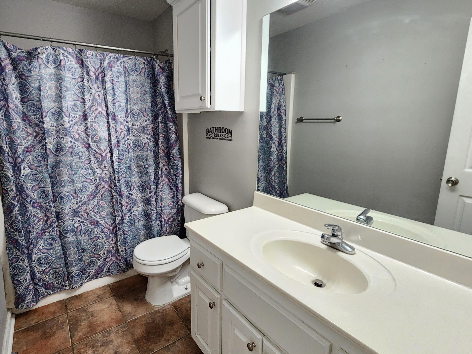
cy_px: 172
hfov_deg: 90.5
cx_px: 204
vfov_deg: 74.7
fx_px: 232
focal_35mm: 17
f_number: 2.2
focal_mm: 2.2
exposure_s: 1/60
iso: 400
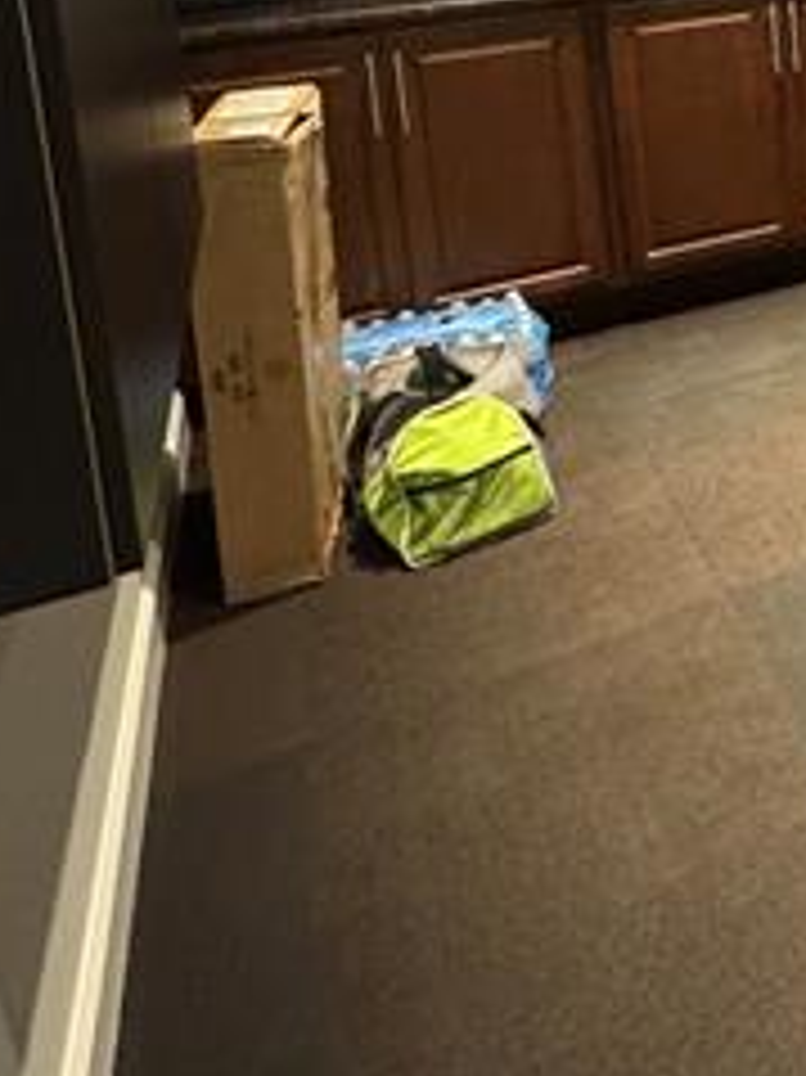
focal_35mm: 45
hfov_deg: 24.5
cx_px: 1225
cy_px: -36
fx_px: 1398
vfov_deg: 37.0
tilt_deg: -8.7
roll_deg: +2.6
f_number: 2.2
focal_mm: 2.22
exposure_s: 1/60
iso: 640
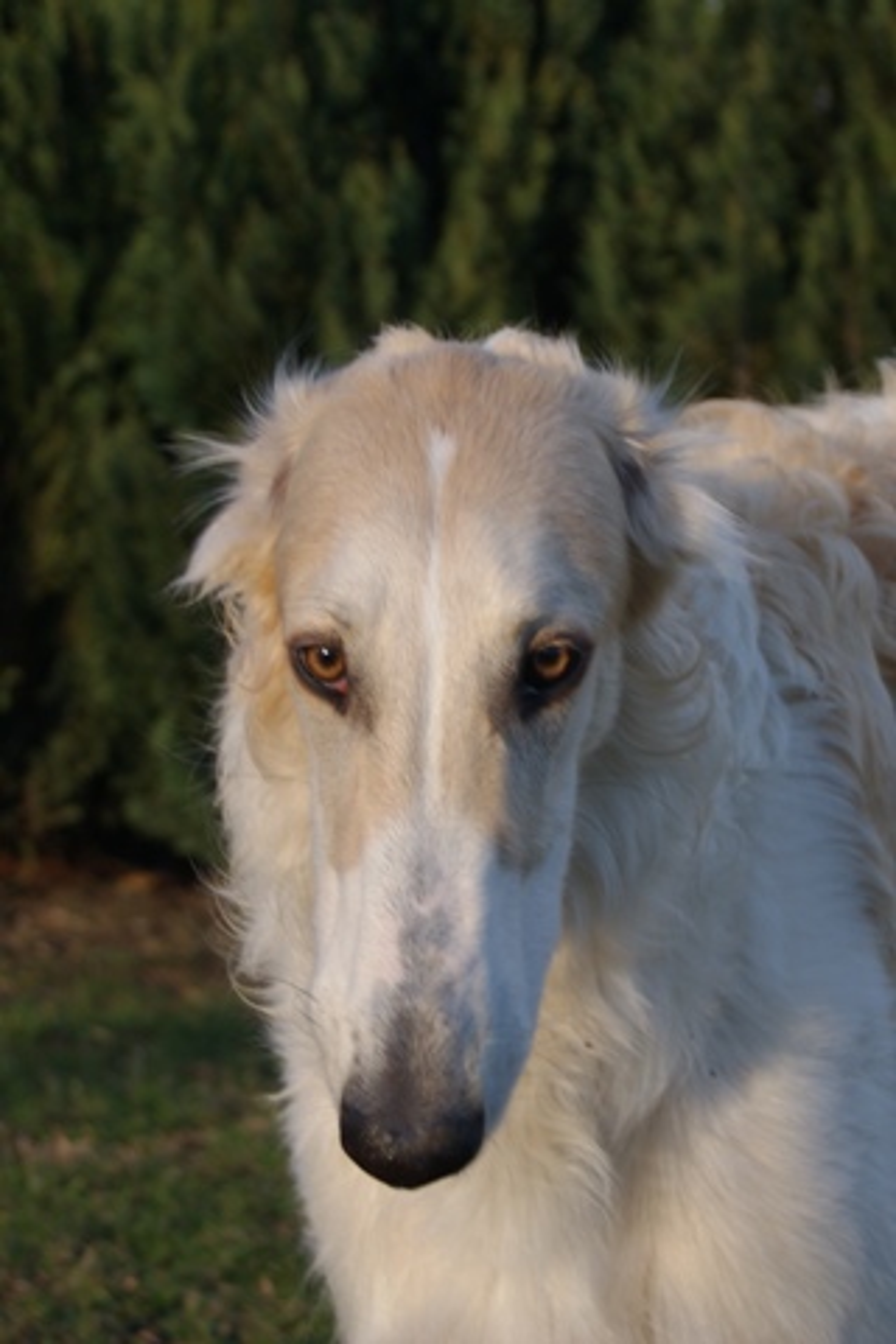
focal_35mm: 75
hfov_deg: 18.2
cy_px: 672
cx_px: 448
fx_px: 2800
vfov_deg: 27.0
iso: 100
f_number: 7.1
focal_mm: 50
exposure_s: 1/125
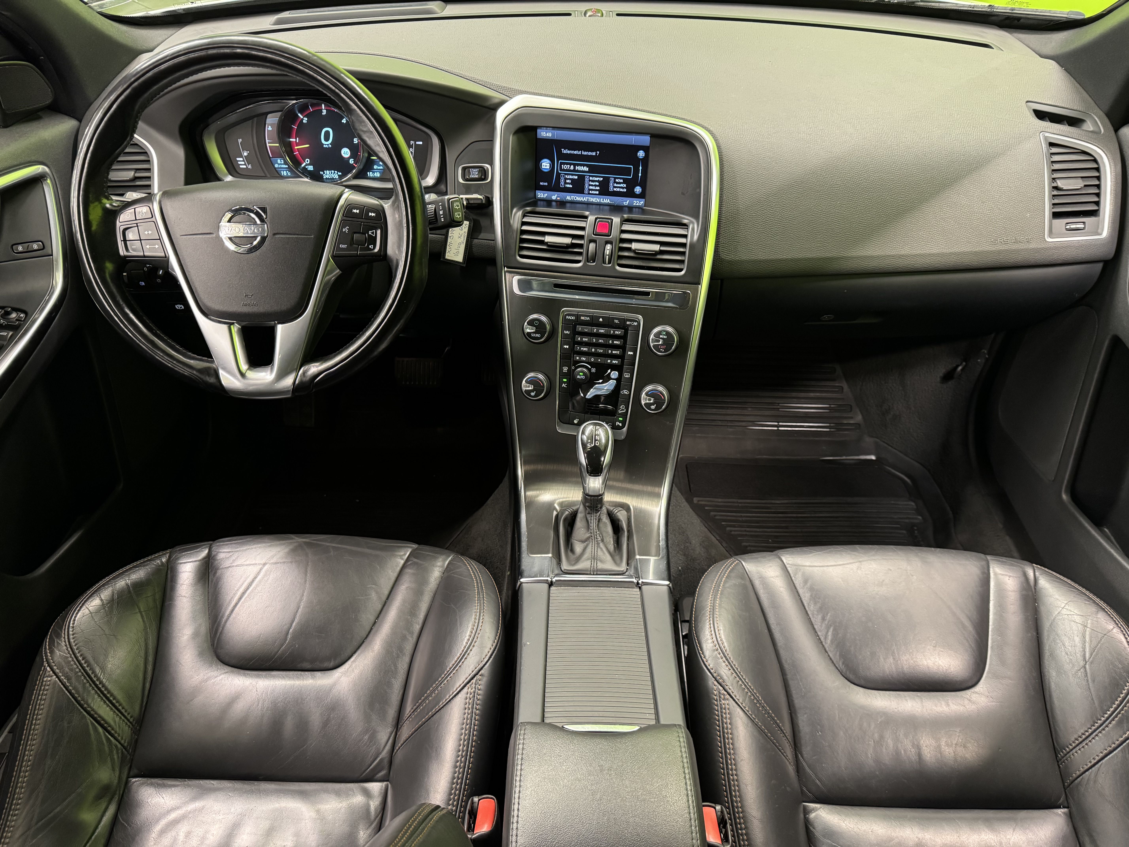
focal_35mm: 24
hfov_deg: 71.6
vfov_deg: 56.8
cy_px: 424
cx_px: 564
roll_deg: +0.1
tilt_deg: -40.5
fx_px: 783
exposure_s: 1/33
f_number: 1.78
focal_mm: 6.76
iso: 640
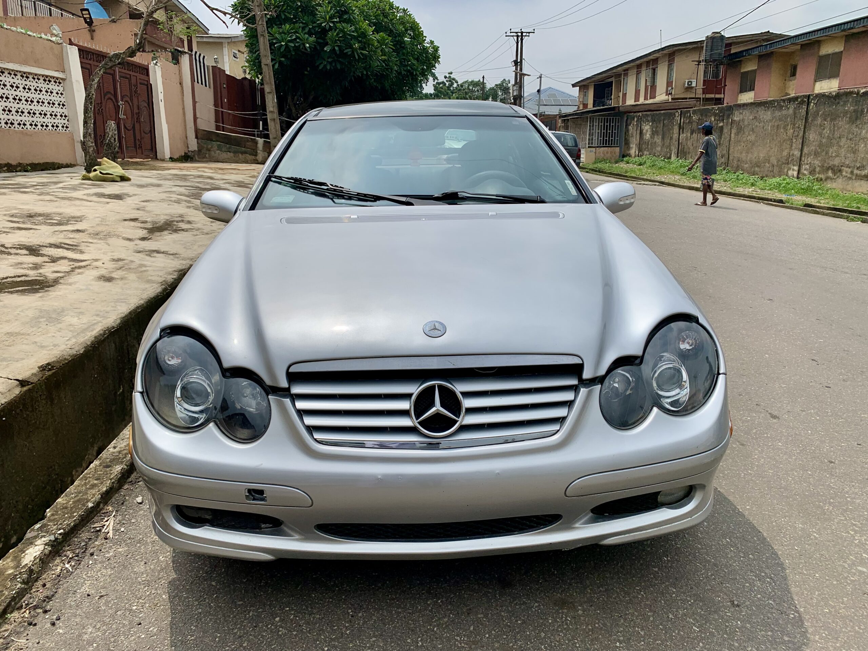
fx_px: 652
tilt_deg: -14.2
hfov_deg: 67.3
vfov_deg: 53.1
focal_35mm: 26
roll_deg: +0.4
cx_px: 434
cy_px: 326
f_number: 1.8
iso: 25
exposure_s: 1/5714
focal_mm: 4.25
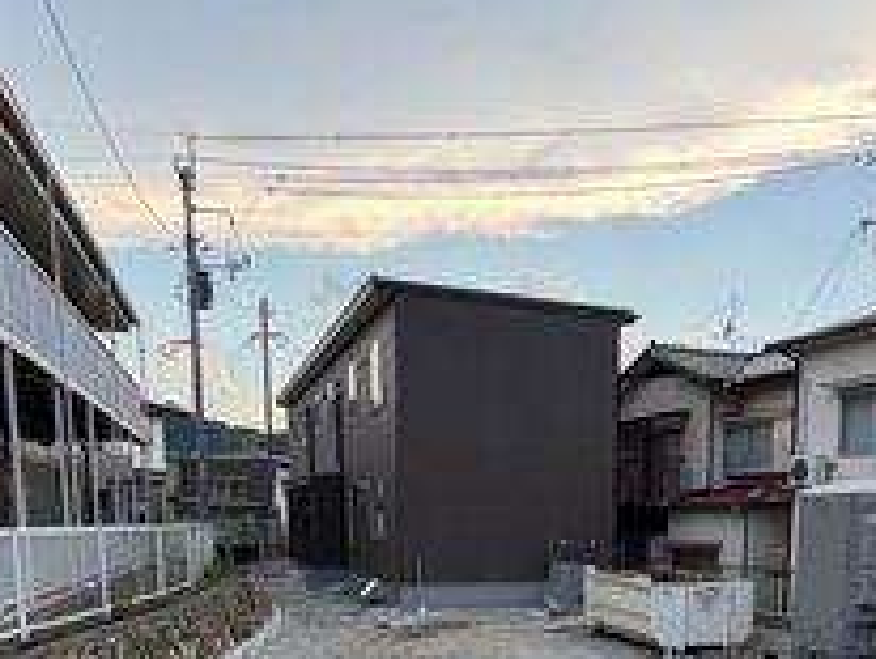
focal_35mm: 38
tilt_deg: -10.4
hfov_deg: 48.7
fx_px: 963
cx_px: 510
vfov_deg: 33.9
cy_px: 685
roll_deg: -0.5
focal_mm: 2.22
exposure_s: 1/502
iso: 64
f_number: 2.2
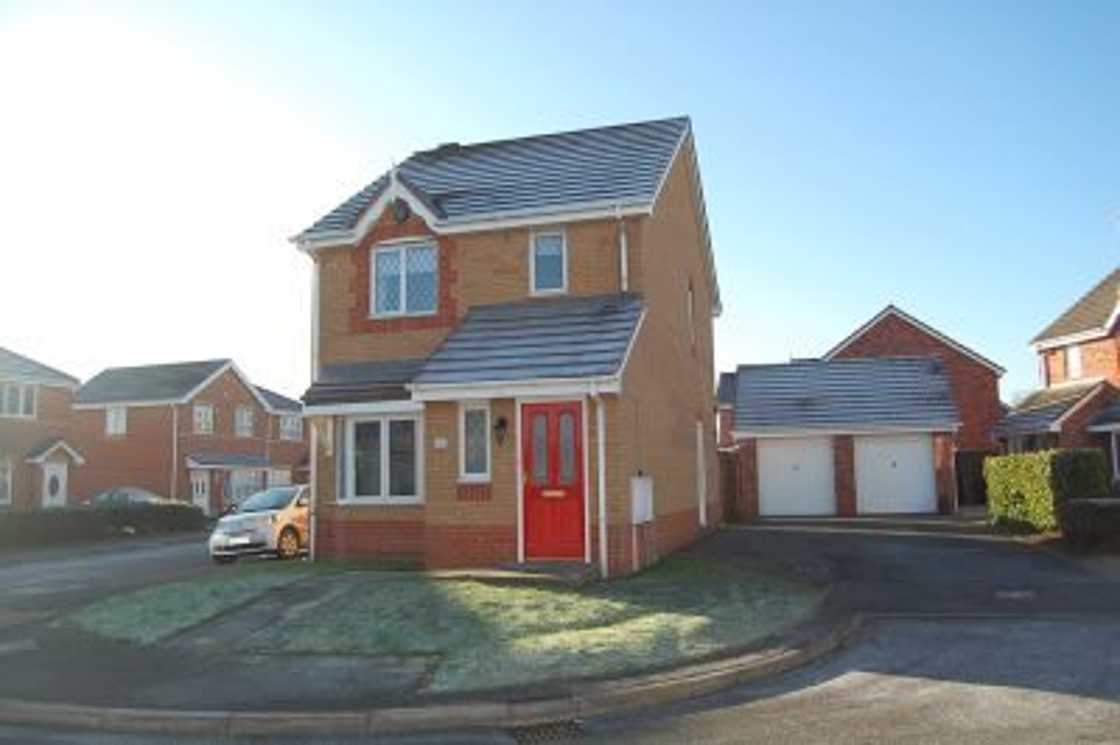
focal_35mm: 27
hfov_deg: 67.4
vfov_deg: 47.9
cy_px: 372
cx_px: 560
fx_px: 839
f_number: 5.6
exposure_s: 1/500
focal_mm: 18
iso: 250
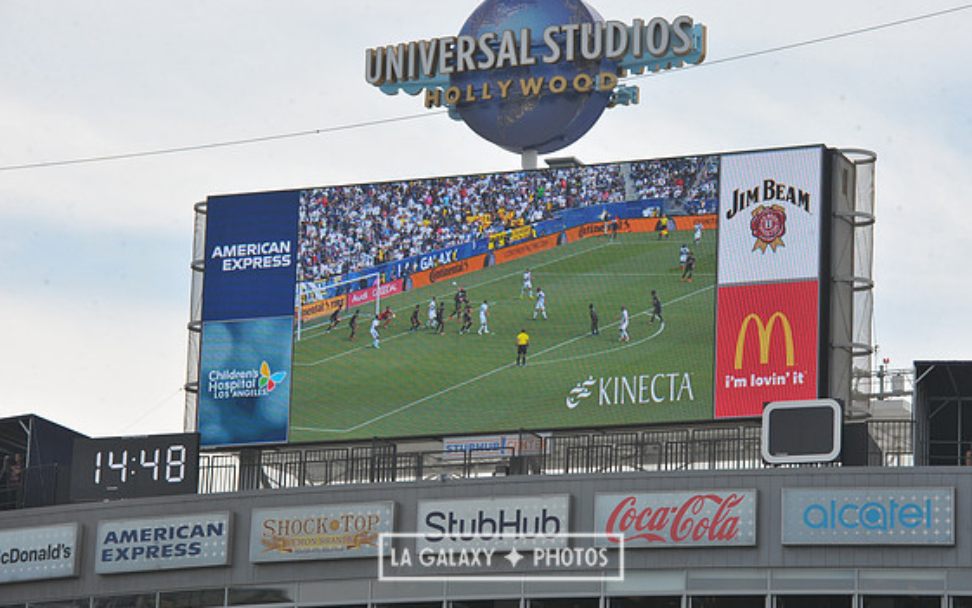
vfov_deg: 8.3
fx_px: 4187
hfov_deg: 13.2
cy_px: 296
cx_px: 501
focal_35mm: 158
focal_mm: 150
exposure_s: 1/500
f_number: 11
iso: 320
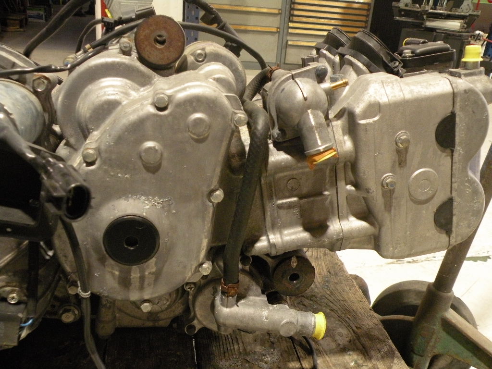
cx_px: 246
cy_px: 184
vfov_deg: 42.9
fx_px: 469
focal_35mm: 33
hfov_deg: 55.4
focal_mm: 5.8
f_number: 3.2
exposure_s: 1/47.7
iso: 400
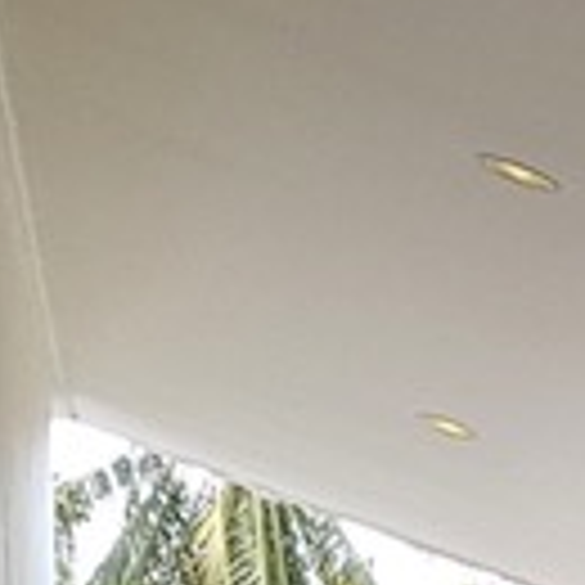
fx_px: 4340
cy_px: 1710
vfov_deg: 7.0
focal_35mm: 227
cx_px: 2178
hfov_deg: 6.5
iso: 50
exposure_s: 1/159
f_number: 1.7
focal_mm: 4.2
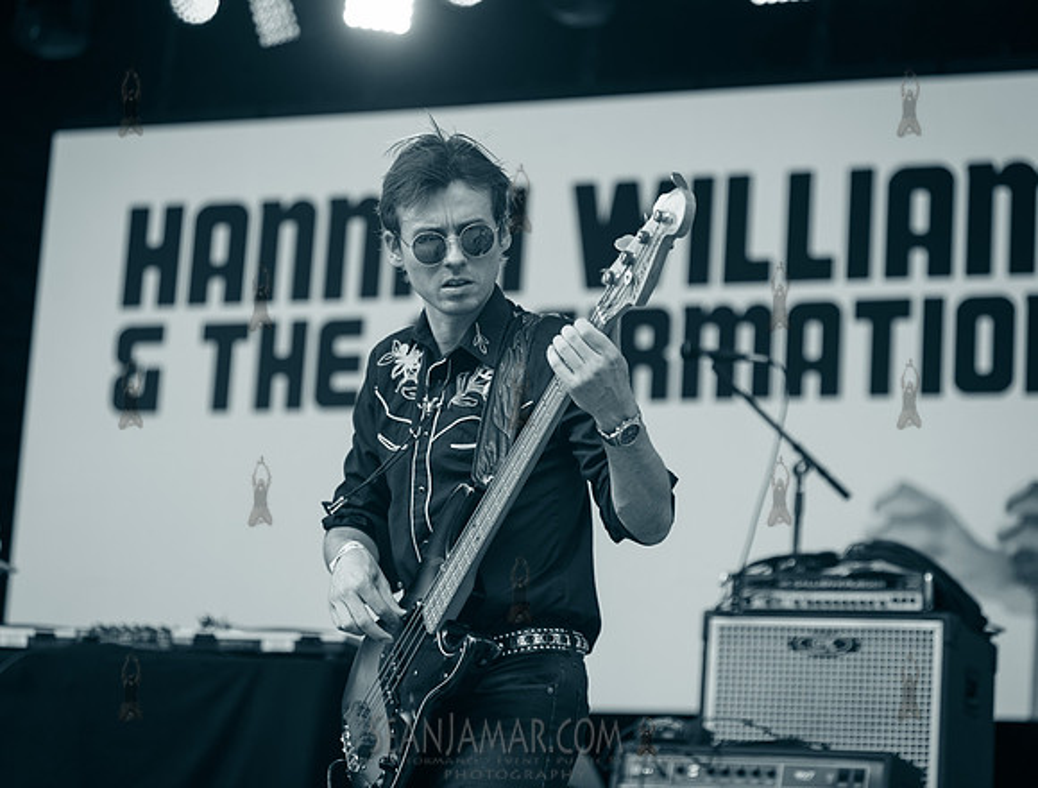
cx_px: 501
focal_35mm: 95
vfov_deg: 15.7
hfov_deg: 20.7
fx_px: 2848
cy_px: 360
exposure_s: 1/640
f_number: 2.8
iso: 200
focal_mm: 80
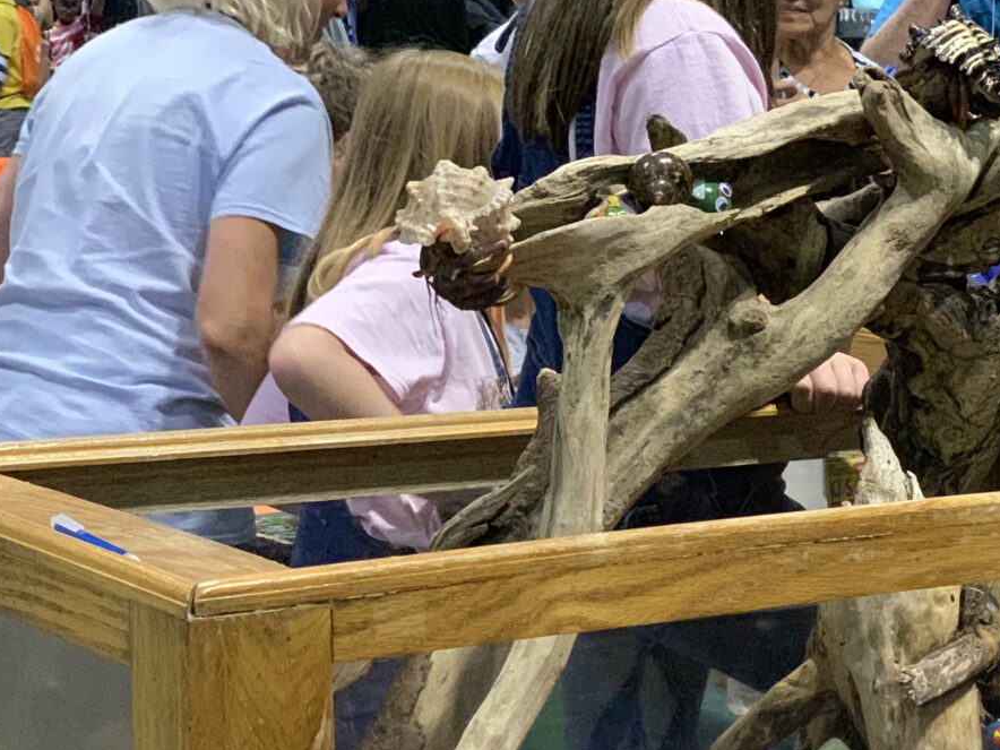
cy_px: 755
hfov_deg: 17.1
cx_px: 971
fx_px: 3264
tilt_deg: -13.1
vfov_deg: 12.9
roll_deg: -2.3
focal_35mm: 113
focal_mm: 6
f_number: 2.4
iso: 320
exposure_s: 1/40
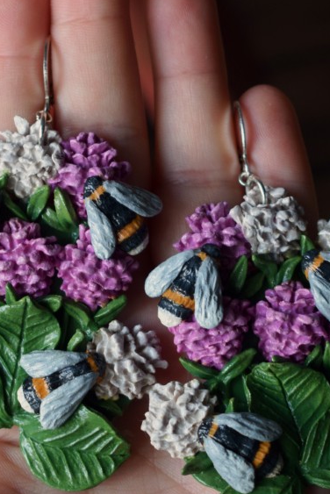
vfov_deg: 14.8
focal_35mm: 138
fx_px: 1895
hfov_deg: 9.9
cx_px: 122
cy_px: 278
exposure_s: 1/100
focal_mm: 45
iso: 400
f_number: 5
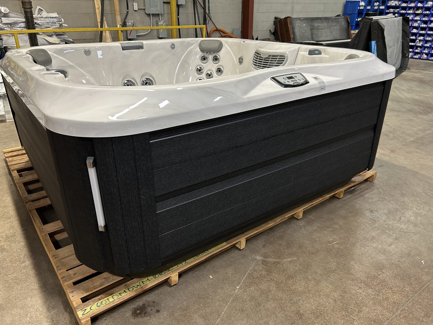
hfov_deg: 67.3
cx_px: 216
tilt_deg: -25.2
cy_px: 162
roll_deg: +0.1
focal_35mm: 26
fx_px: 325
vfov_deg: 53.1
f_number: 1.5
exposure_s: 1/60
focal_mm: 5.7
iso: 125
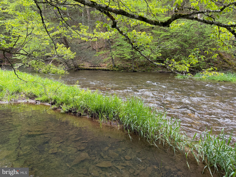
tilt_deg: -7.6
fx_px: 164
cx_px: 118
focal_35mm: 24
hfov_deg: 71.6
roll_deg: -0.3
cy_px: 88
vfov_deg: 56.8
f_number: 1.78
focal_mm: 6.76
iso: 64
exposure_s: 1/196
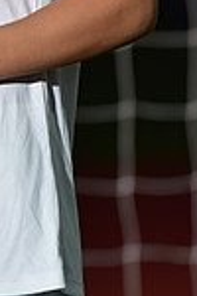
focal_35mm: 771
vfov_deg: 2.7
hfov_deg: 1.8
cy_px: -111
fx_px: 6328
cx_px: -94
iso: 250
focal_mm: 200
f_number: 4.5
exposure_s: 1/200
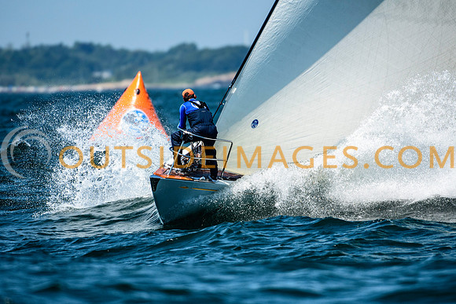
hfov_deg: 3.3
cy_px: 152
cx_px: 228
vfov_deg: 2.2
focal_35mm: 622
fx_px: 7881
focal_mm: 400
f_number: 5
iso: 400
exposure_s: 1/2500
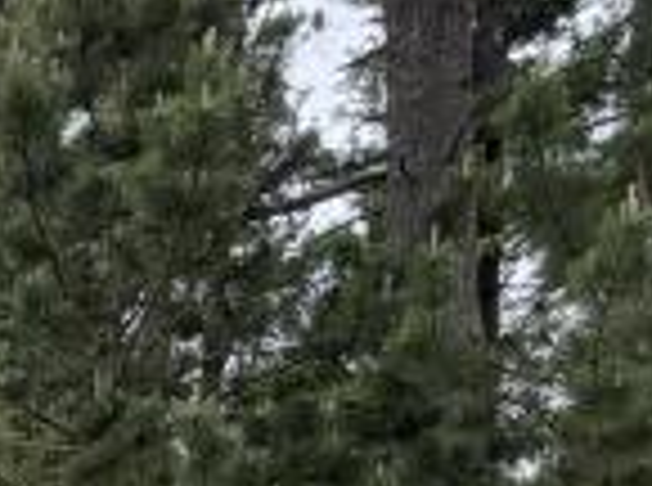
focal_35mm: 93
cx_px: -692
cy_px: 1035
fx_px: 1747
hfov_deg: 16.0
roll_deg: -4.0
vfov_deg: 13.2
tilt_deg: -0.5
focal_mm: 2.22
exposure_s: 1/770
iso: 32
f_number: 2.2
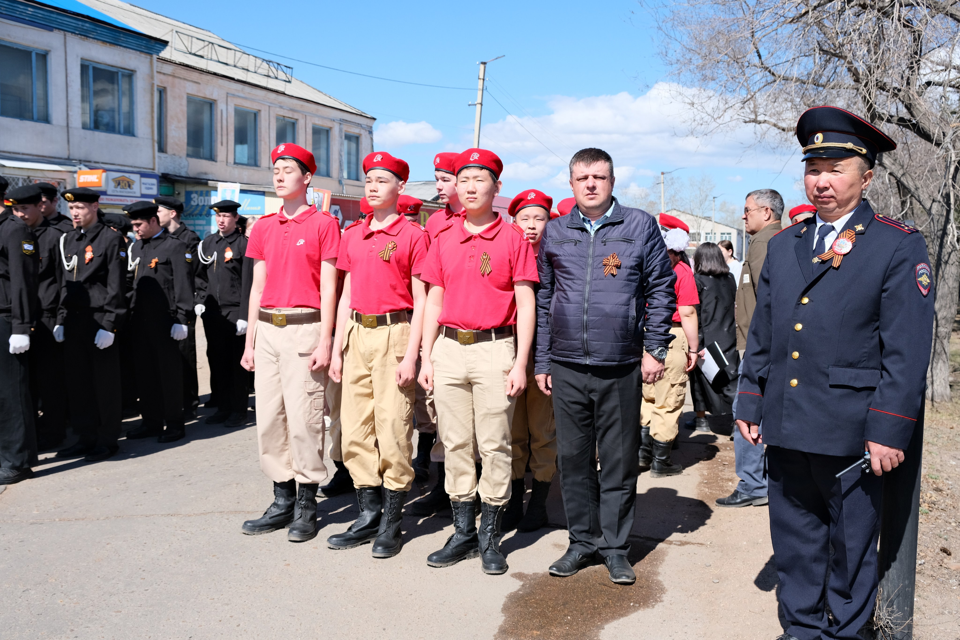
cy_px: 320
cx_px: 480
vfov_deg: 37.9
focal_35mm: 35
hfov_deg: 54.4
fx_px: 933
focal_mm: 23.3
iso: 320
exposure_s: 1/800
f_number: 5.6
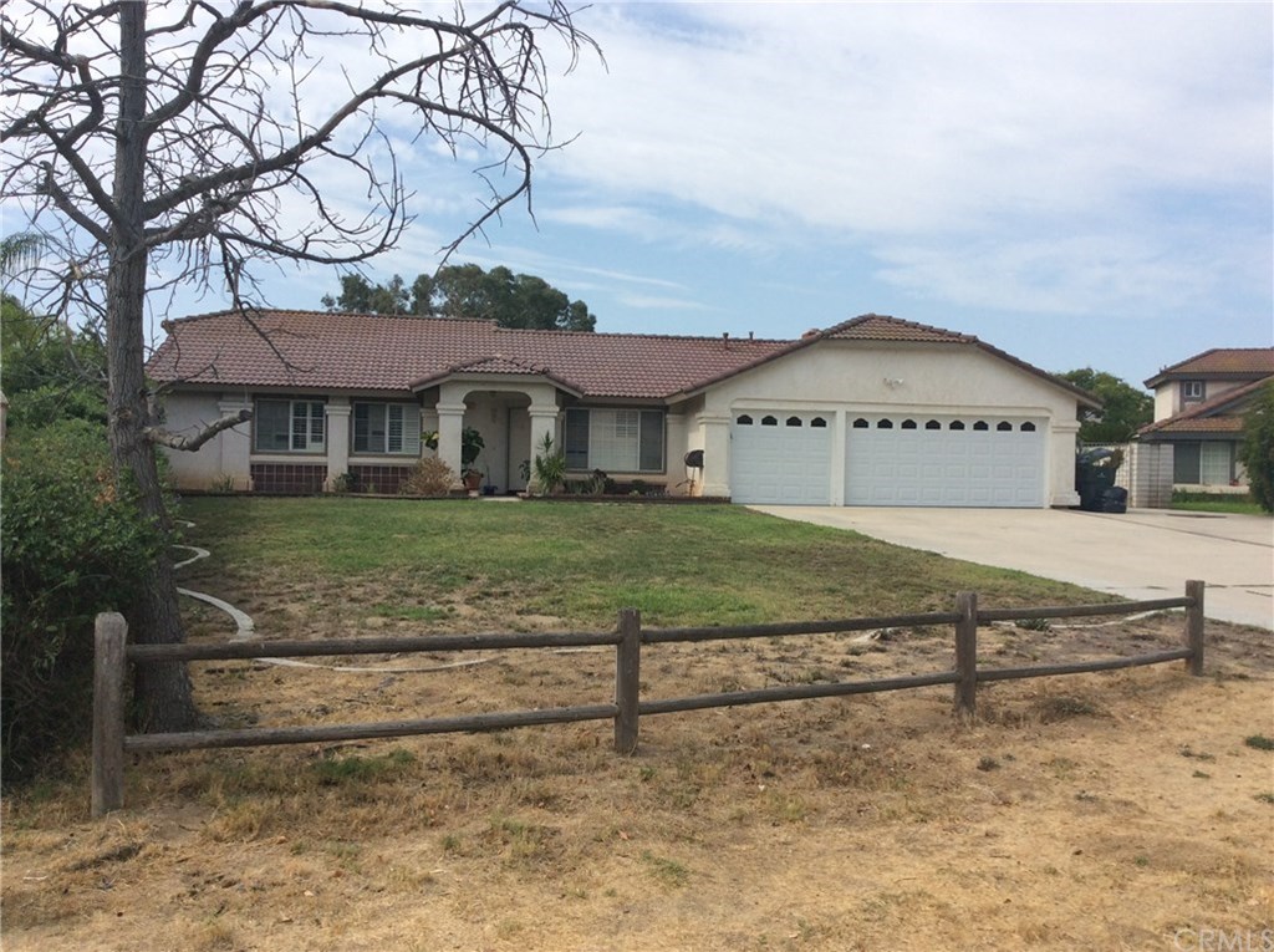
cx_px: 637
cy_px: 476
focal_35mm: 32
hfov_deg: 56.9
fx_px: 1176
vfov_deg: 44.1
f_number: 2.4
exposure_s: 1/1789
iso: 32
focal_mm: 3.3
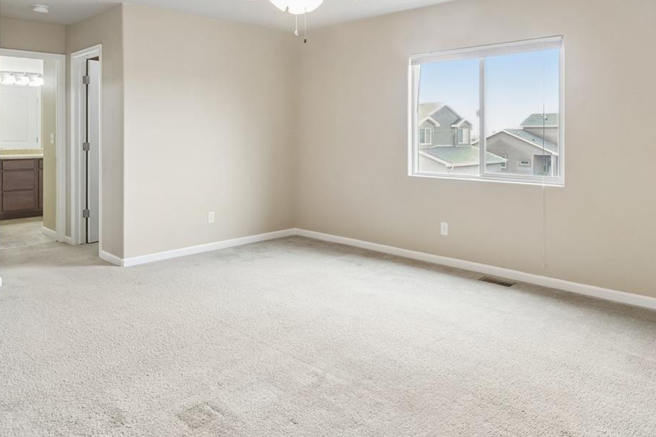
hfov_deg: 67.4
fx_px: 492
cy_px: 119
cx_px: 342
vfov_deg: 46.5
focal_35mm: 27
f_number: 8
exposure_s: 1/3.33
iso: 800
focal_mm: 10
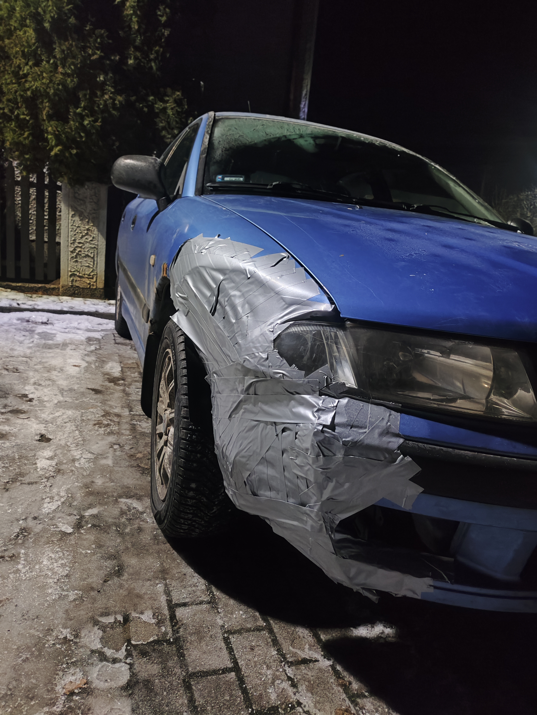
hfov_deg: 56.9
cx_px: 268
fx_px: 496
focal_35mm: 24
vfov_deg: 71.6
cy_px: 358
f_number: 1.8
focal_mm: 4.68
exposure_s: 1/20
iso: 2330
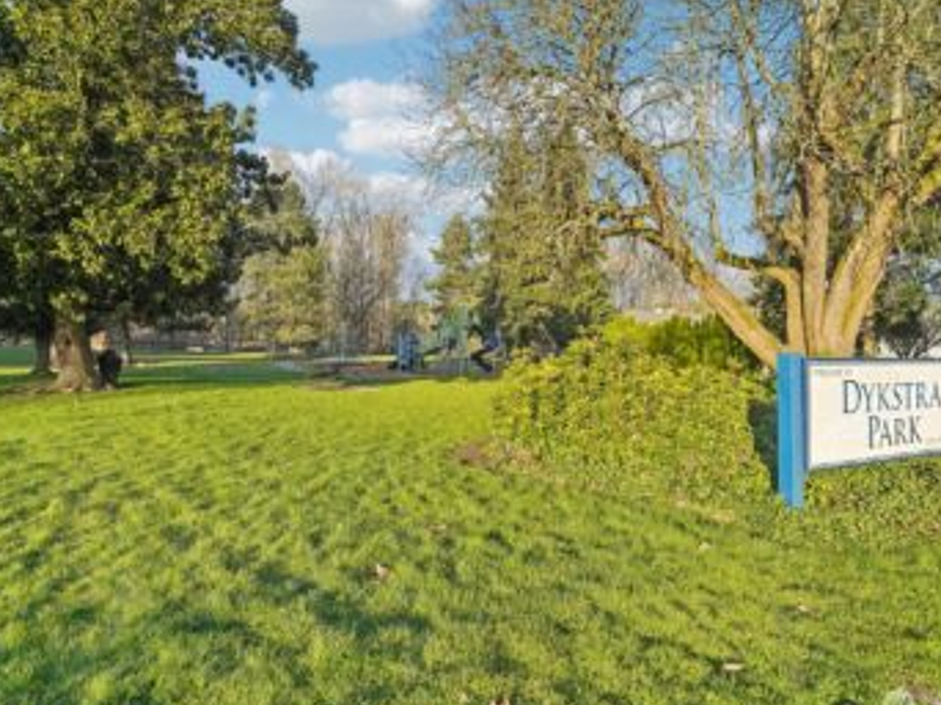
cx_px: 490
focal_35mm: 18
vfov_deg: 71.5
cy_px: 362
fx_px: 489
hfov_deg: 87.7
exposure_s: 1/1250
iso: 1600
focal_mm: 16
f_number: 5.6
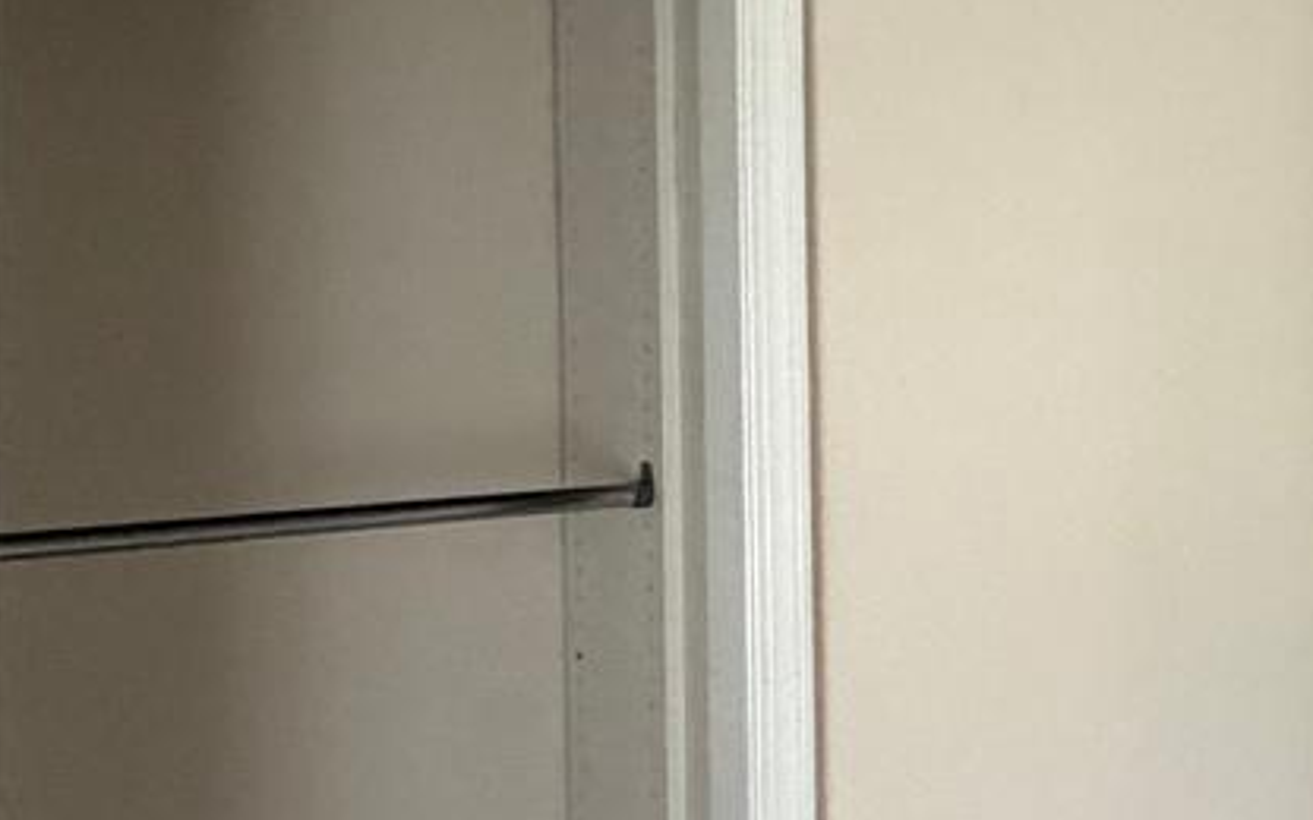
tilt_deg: +0.6
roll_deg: +0.7
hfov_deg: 22.9
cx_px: 1966
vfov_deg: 17.8
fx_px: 2612
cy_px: 218
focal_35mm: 73
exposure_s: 1/60
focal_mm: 2.22
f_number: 2.2
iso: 320
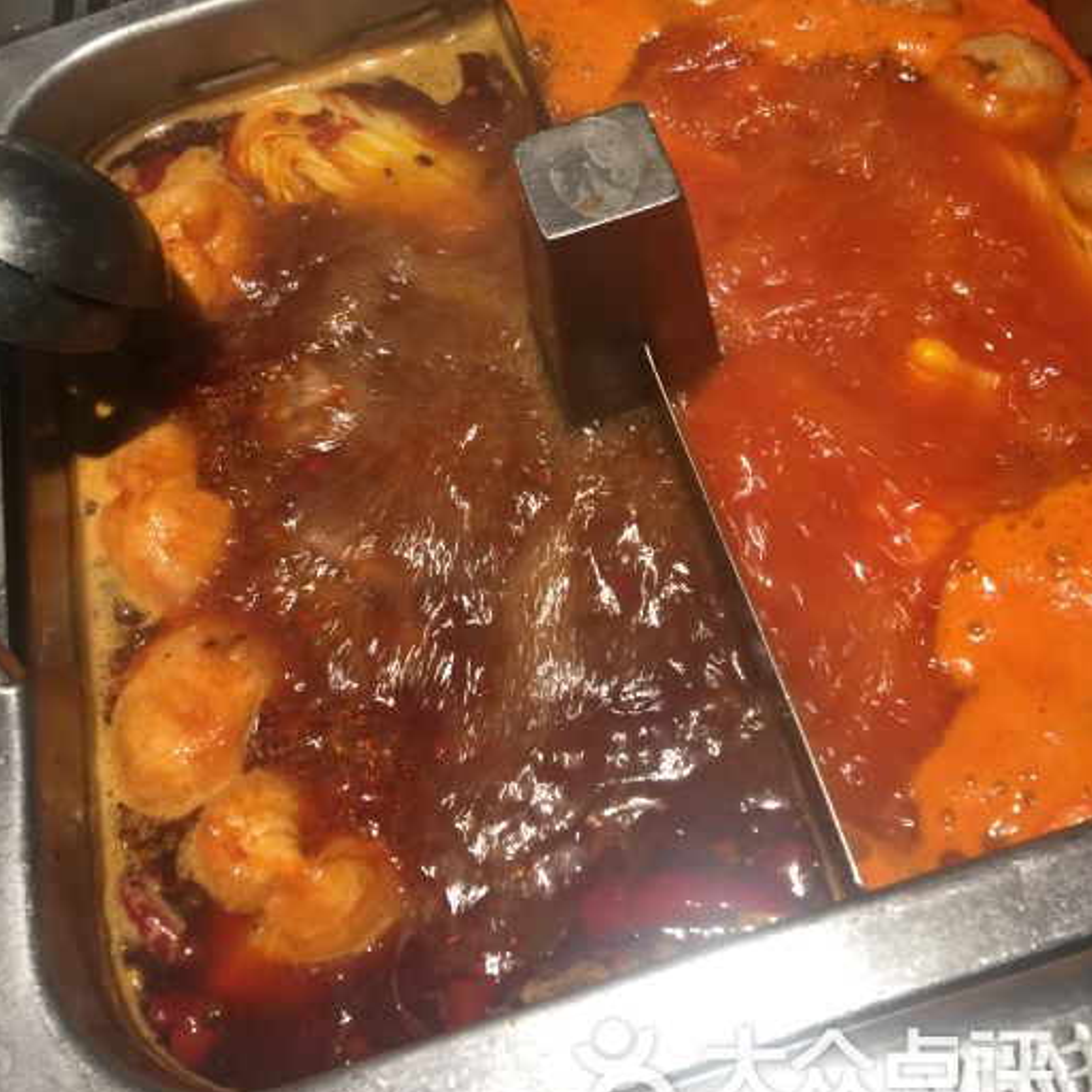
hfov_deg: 47.2
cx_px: 550
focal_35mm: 35
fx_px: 1249
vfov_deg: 46.9
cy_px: 436
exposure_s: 1/33
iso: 50
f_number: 2.2
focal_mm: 4.15
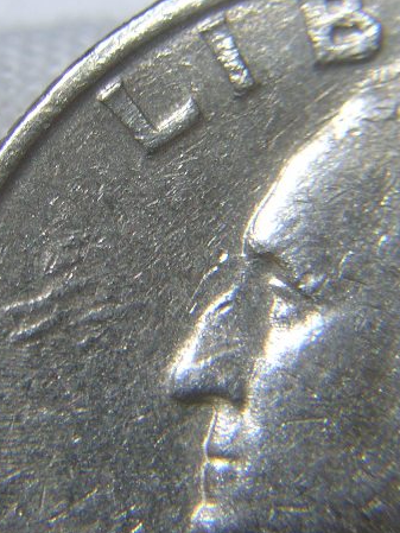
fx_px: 1448
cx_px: 267
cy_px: 254
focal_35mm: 94
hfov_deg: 15.7
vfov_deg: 20.9
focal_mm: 8.6
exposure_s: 1/7.8
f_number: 3.5
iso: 100
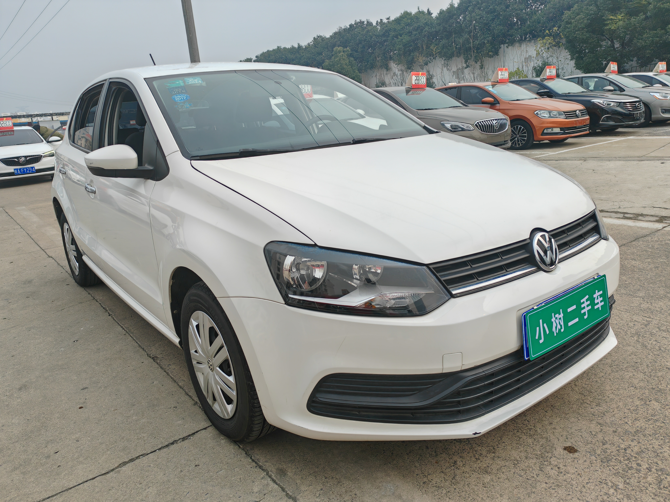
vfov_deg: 51.4
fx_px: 523
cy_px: 251
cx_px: 335
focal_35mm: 27
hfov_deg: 65.3
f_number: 1.9
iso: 50
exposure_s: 1/280
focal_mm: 6.12
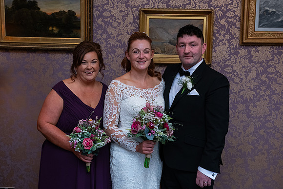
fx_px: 439
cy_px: 95
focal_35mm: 56
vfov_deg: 24.3
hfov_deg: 35.7
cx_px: 146
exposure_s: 1/160
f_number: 5
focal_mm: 52
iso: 1250
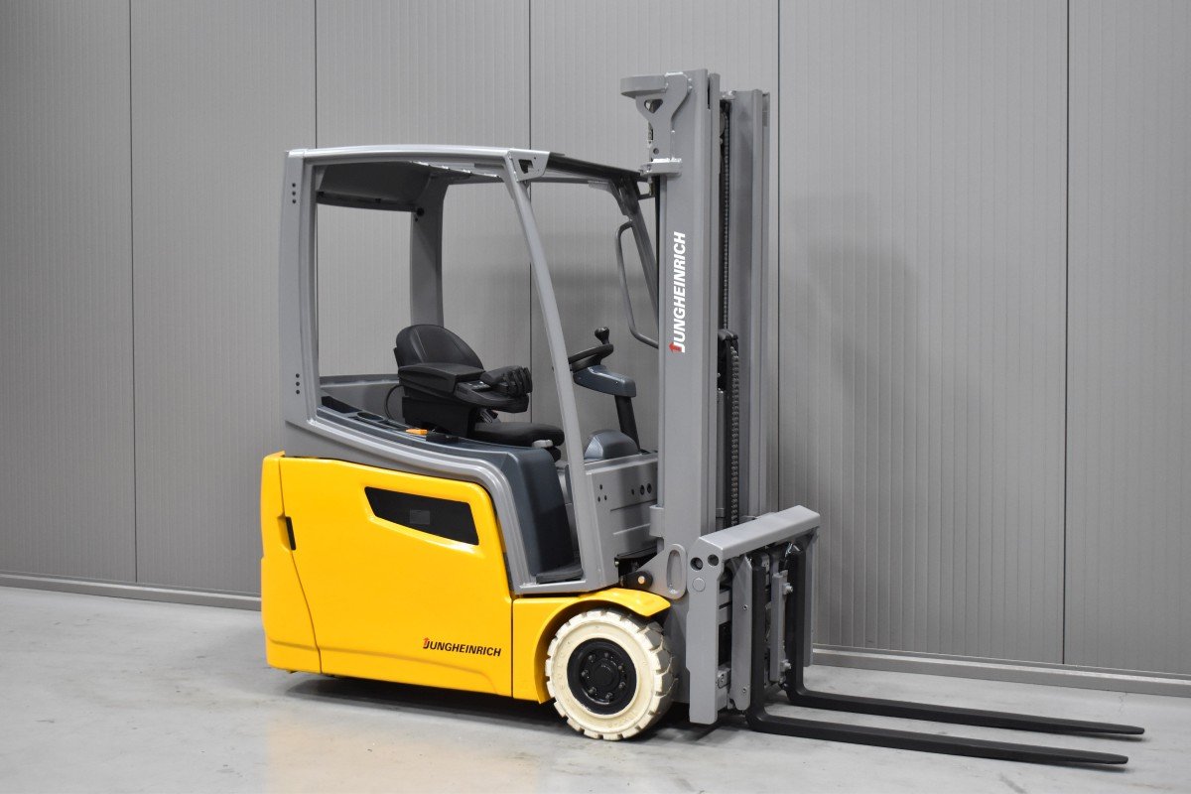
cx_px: 596
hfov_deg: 42.3
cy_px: 397
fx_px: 1538
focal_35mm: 46
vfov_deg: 28.9
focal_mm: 31
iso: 1600
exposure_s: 1/60
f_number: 4.2
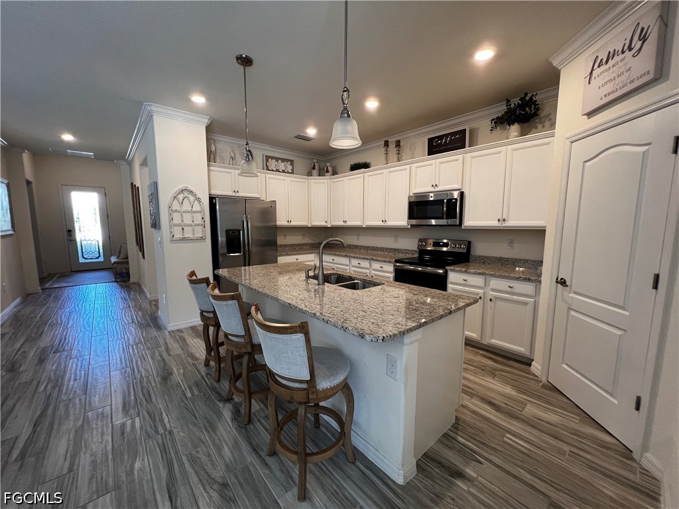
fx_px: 255
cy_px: 254
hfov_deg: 106.2
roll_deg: +0.0
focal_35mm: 13
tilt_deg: -6.7
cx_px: 340
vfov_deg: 89.9
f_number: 1.8
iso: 250
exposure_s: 1/120
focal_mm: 1.57
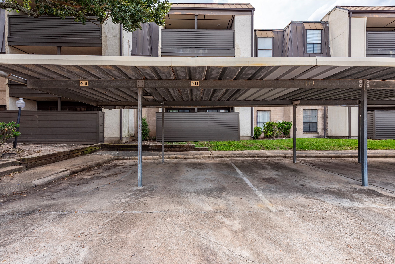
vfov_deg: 73.8
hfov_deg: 96.7
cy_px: 132
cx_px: 198
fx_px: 176
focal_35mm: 16
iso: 100
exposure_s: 1/100
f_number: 10
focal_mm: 16
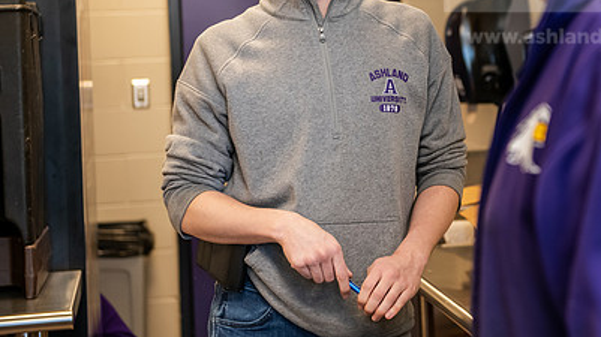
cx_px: 399
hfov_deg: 23.3
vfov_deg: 13.2
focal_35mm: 91
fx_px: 1449
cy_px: 68
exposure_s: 1/200
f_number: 3.2
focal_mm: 60
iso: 1600
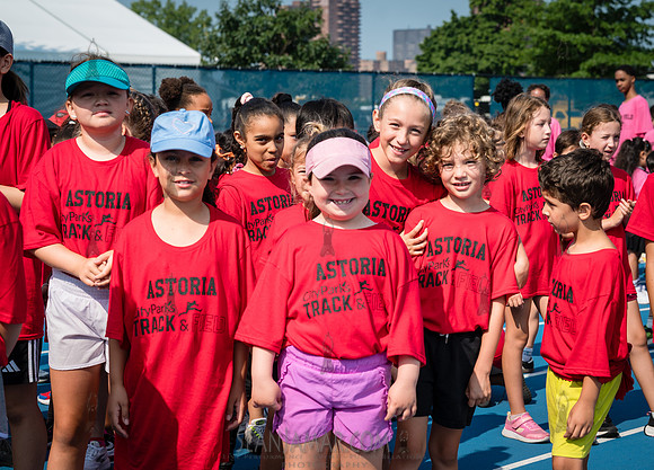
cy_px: 261
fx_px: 1500
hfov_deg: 24.6
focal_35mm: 81
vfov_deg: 17.8
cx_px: 361
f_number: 5
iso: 100
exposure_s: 1/500
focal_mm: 59
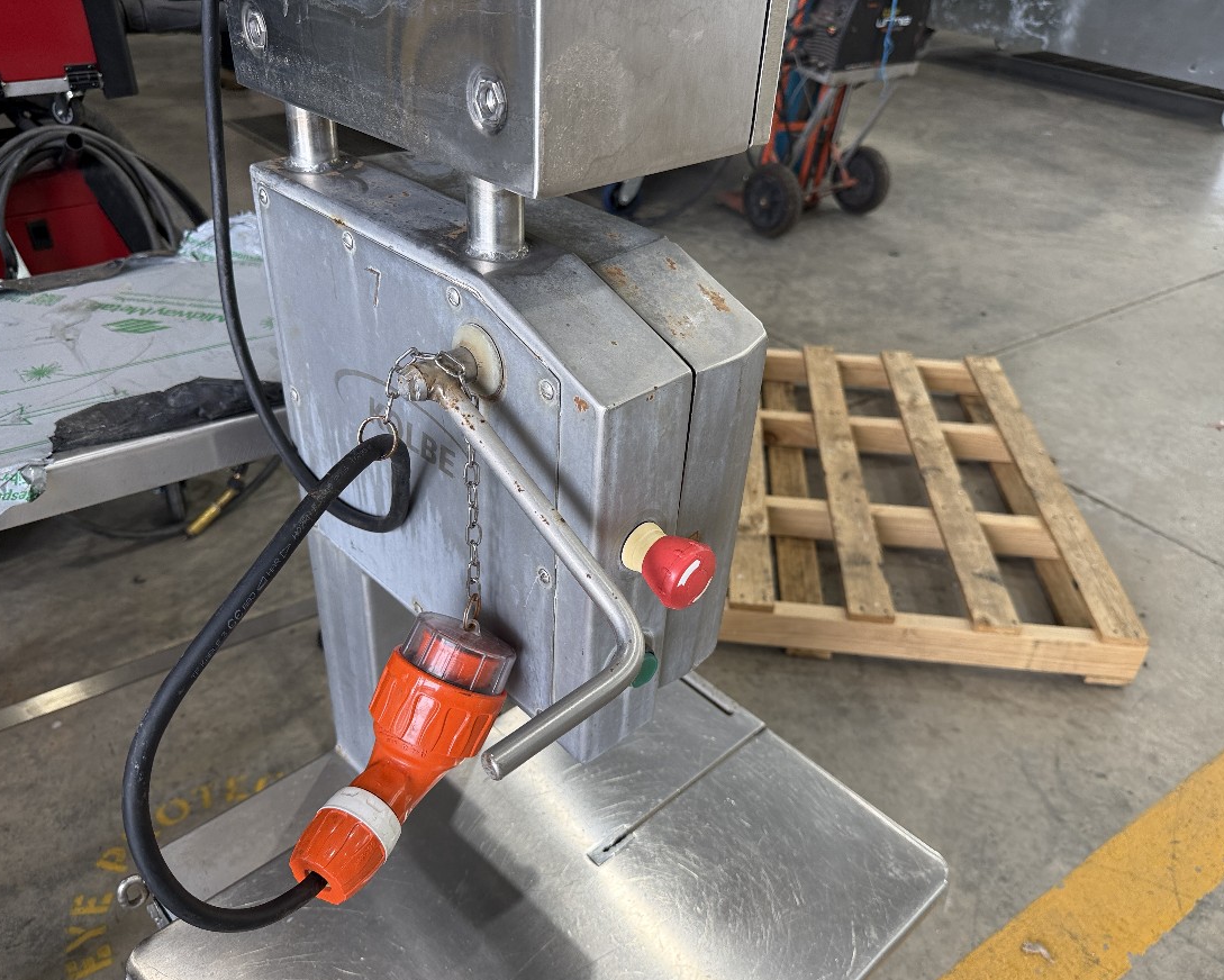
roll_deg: -2.6
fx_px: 942
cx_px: 596
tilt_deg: -34.3
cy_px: 509
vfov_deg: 54.9
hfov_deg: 66.0
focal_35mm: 26
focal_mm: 6.76
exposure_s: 1/212
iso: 125
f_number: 1.78
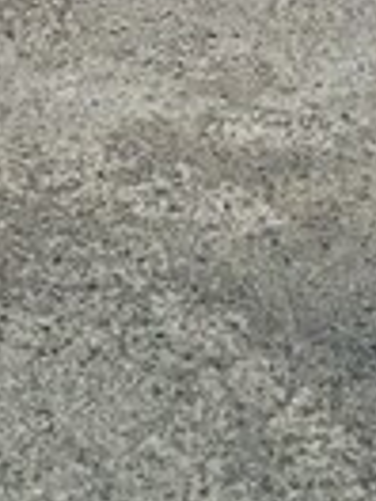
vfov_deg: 16.2
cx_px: 122
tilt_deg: -10.9
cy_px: -296
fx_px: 1579
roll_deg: +0.9
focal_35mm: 109
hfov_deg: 13.6
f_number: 2.2
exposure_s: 1/33
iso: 160
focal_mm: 4.15
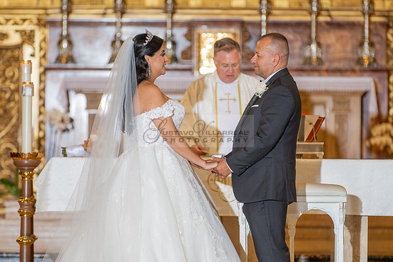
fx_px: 2568
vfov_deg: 5.8
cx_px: 191
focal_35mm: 235
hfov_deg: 8.8
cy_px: 136
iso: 1000
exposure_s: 1/200
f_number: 2.8
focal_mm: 200
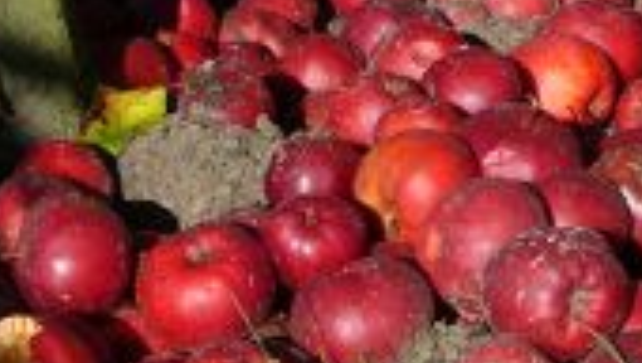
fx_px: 3425
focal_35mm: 201
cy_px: -197
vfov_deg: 6.0
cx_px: 861
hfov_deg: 10.5
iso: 80
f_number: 5.6
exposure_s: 1/400
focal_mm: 7.3
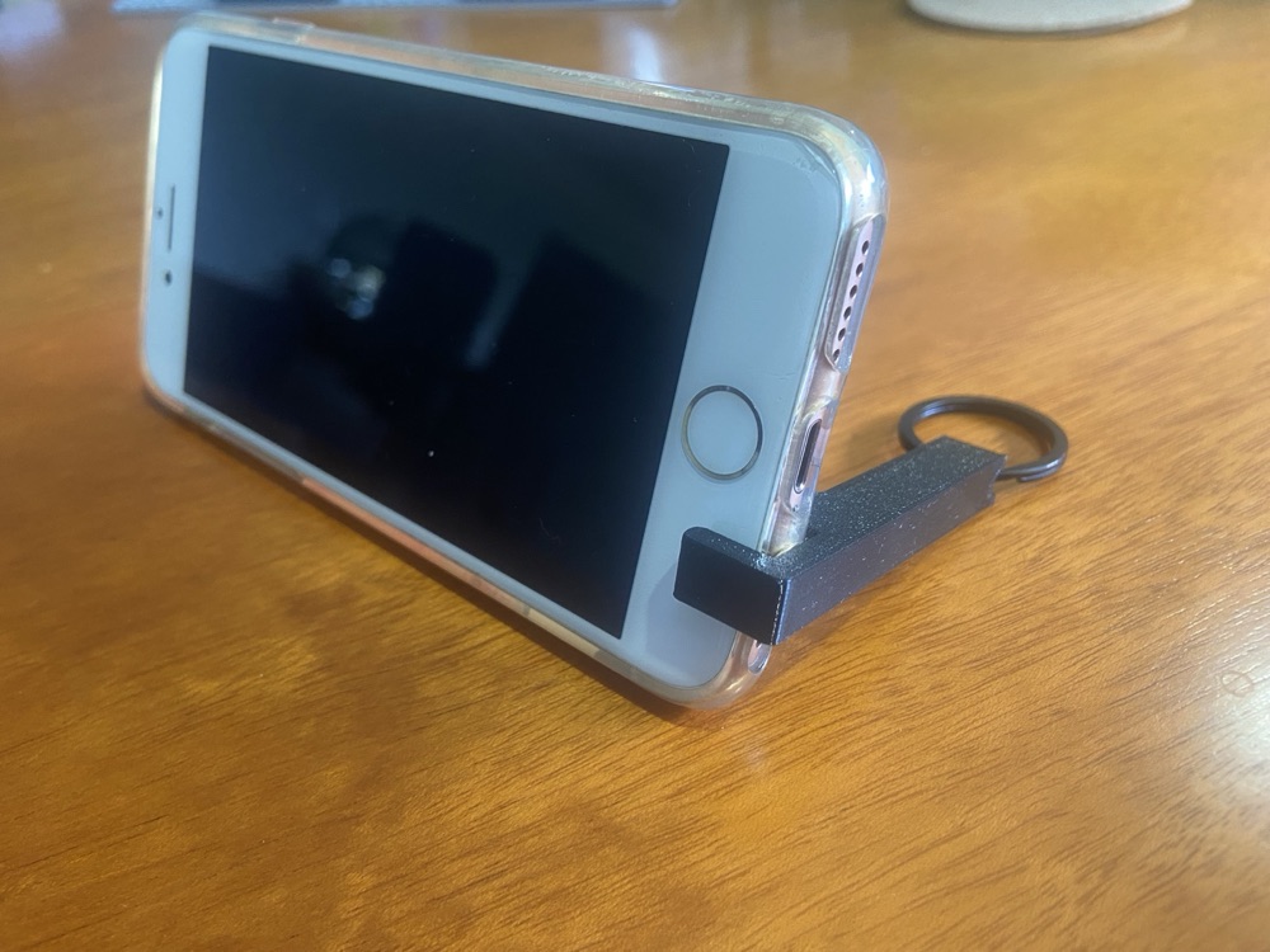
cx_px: 635
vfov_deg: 53.1
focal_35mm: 26
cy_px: 476
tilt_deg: -37.6
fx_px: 954
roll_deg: +4.3
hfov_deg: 67.3
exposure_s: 1/50
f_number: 1.8
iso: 250
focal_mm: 4.25
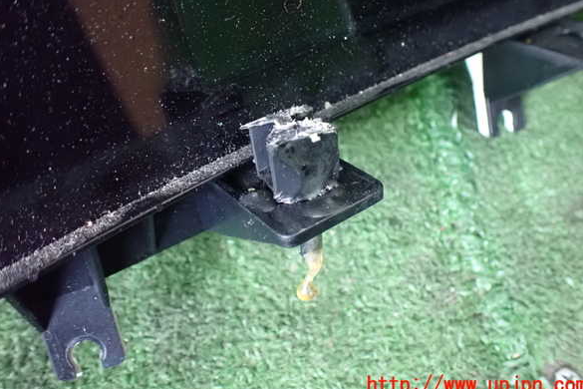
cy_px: 174
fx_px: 518
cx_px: 293
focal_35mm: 32
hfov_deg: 58.7
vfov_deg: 41.1
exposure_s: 1/30
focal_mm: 5.4
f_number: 2.3
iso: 1600
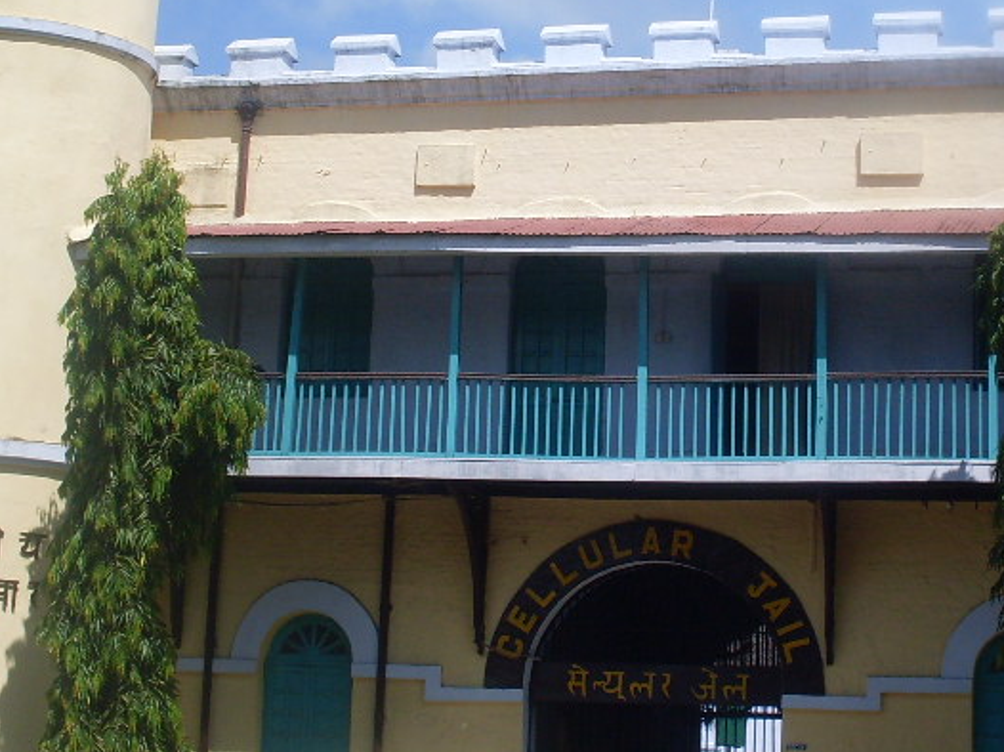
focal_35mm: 74
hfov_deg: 26.2
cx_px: 670
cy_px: 250
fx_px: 2145
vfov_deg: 19.8
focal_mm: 6.3
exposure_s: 1/350
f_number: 8.4
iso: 80
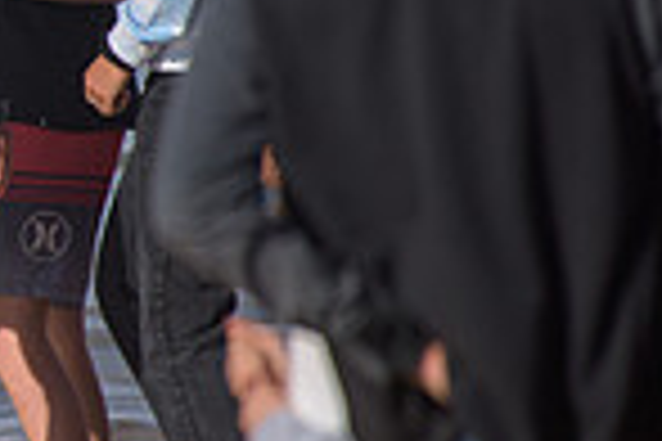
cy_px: 7
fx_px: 37345
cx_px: -626
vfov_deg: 0.7
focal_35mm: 2031
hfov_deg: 1.0
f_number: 5.6
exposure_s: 1/2000
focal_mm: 500
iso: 200
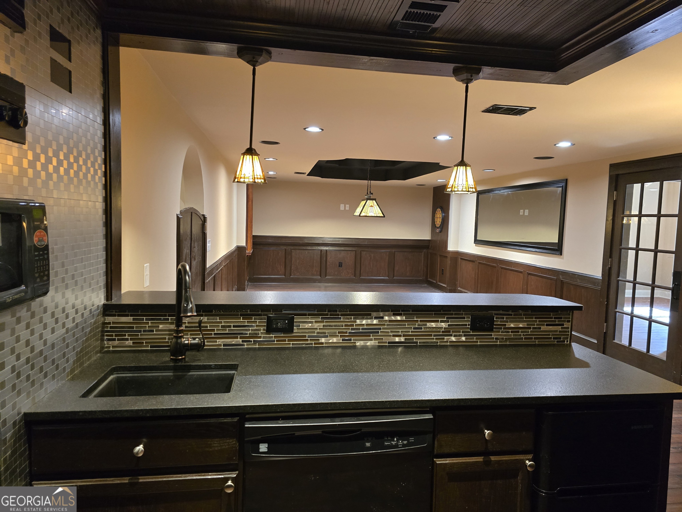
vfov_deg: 58.9
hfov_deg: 73.9
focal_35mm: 23
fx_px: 453
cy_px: 256
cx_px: 341
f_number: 1.7
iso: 1000
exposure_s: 1/120
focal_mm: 6.3
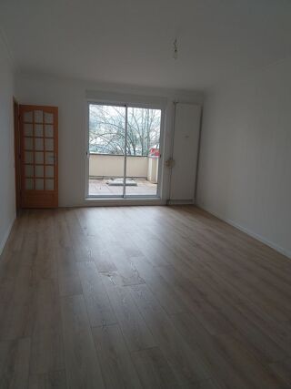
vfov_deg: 67.3
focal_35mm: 26
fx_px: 292
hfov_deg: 53.0
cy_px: 194
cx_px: 146
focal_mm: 4
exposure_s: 1/50
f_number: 1.8
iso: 100
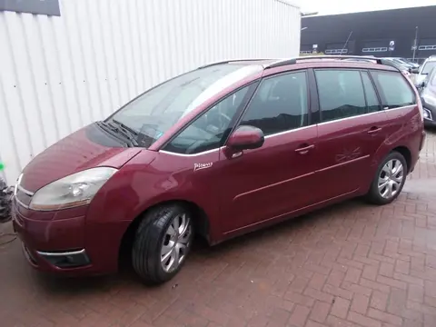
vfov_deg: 53.1
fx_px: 327
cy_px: 164
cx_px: 218
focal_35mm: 26
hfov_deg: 67.3
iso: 80
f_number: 3.2
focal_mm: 4.6
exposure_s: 1/60
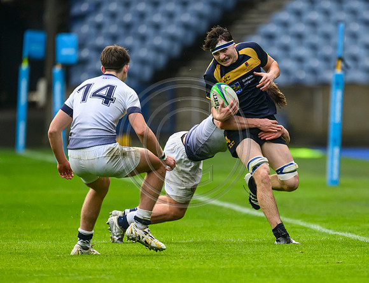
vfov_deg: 1.7
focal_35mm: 875
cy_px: 139
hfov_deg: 2.2
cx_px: 269
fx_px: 9397
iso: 2000
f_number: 4
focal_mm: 560
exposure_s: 1/1600
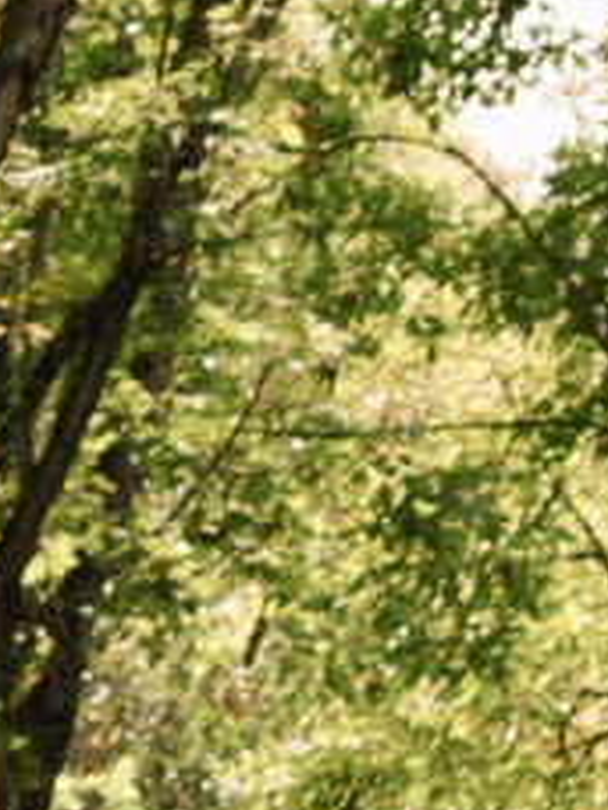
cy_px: 1673
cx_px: 528
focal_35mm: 491
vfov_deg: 4.0
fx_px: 11499
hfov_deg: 3.0
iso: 100
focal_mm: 83
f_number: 4
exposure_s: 1/80
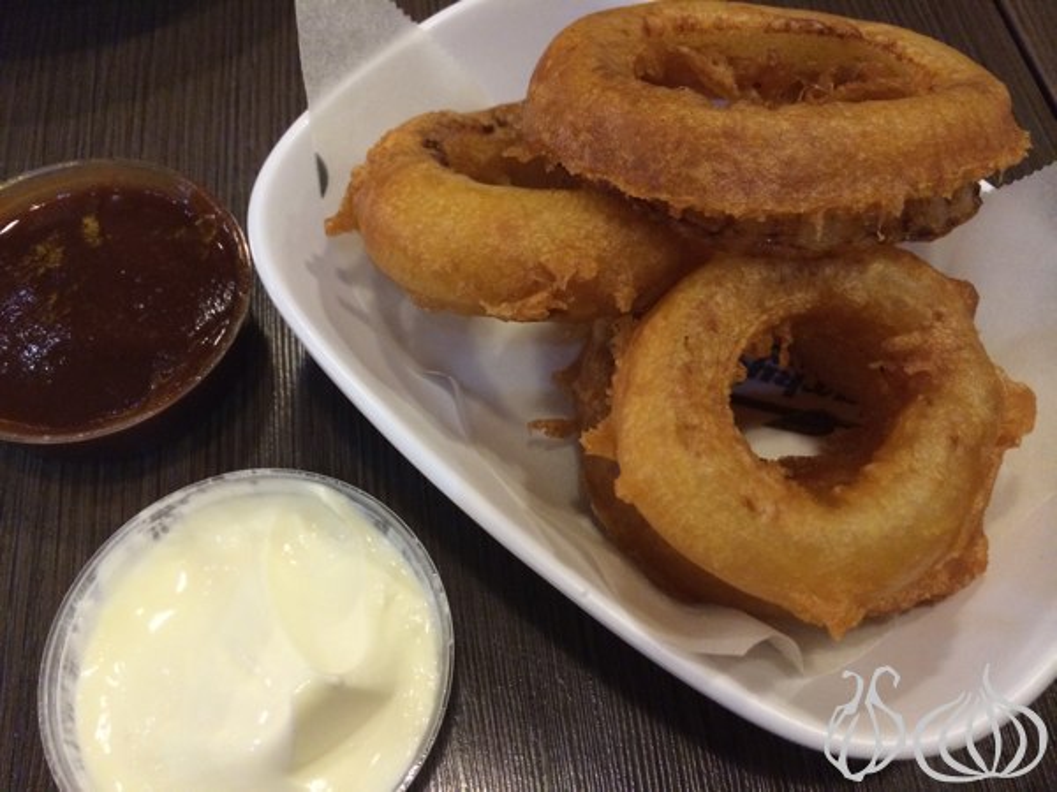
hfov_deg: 60.0
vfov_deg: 46.8
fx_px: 916
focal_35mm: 30
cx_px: 528
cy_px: 396
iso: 320
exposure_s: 1/20
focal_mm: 4.12
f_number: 2.2
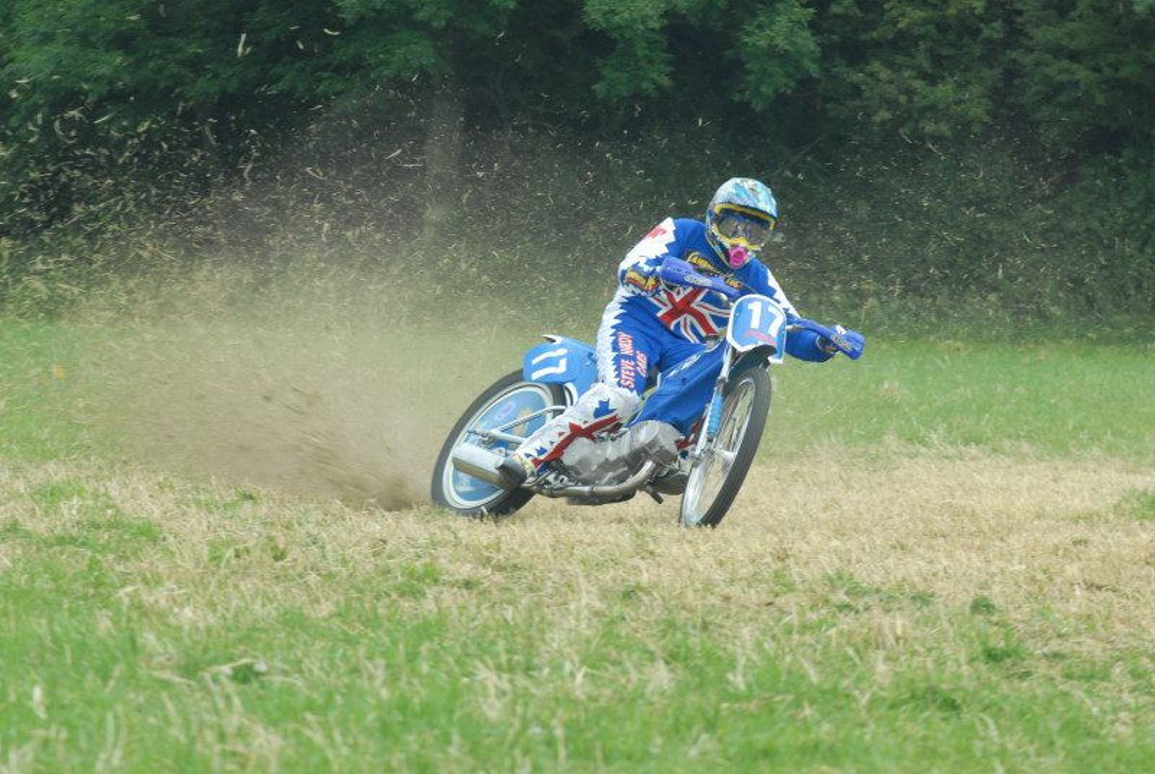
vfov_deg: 4.2
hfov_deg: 6.2
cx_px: 578
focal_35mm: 330
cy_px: 387
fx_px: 10603
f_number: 10
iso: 400
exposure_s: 1/320
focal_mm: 220
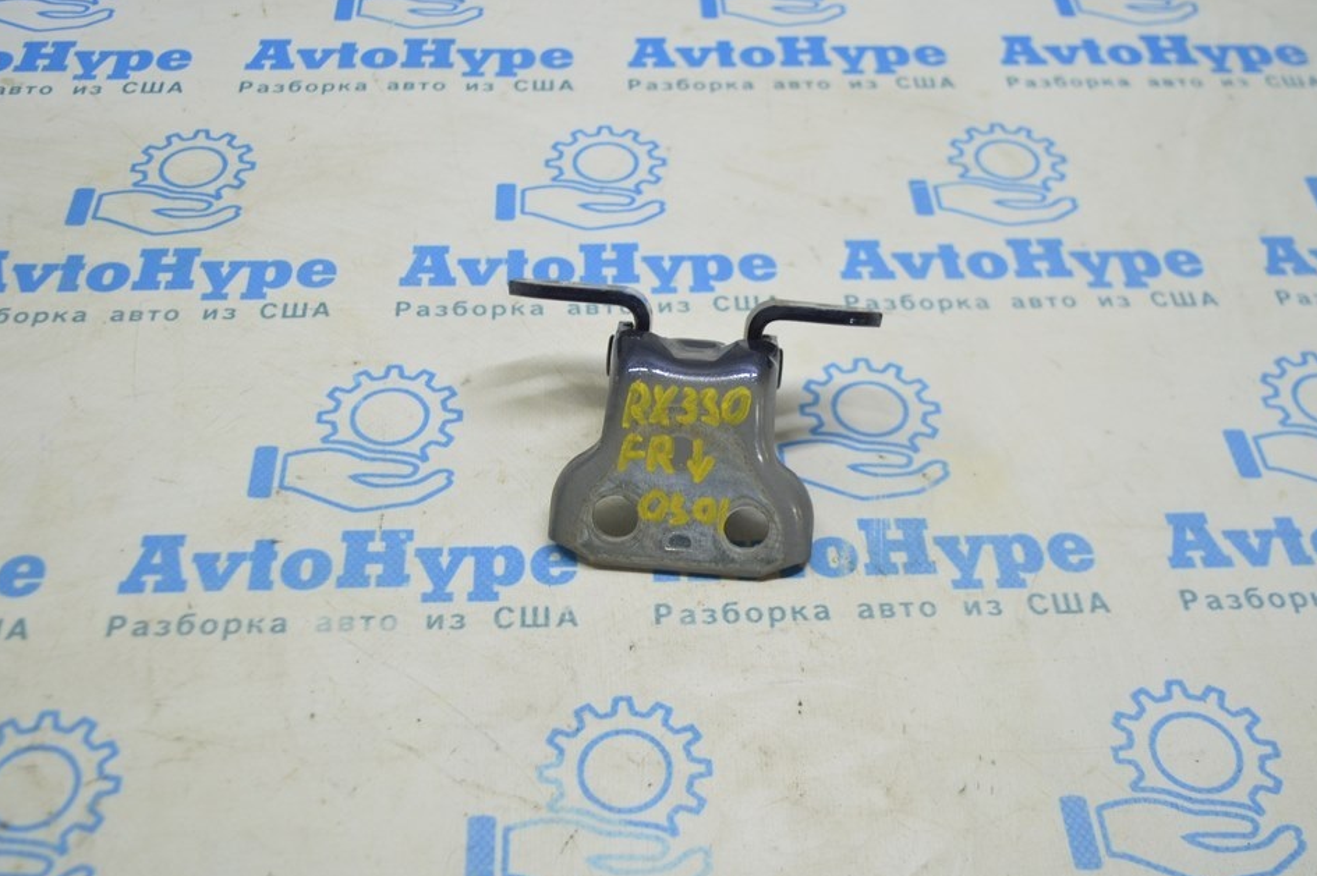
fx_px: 1426
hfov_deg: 49.6
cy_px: 446
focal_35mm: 39
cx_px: 641
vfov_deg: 34.2
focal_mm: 24
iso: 400
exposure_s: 1/50
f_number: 4
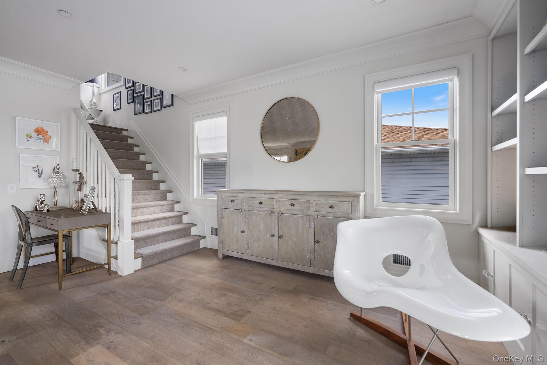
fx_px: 235
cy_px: 182
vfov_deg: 75.5
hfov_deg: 98.5
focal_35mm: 16
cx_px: 274
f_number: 11
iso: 320
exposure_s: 1/2.5
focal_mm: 15.5
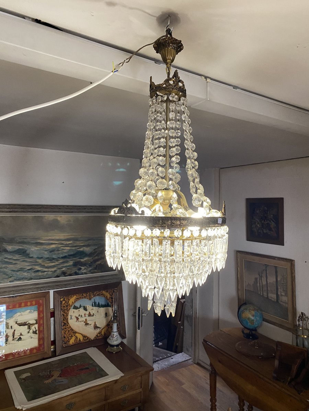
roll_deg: -1.1
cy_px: 206
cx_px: 154
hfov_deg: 53.1
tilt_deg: +3.7
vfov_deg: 67.3
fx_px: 309
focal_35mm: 26
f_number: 1.8
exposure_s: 1/50
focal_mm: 4.25
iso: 160
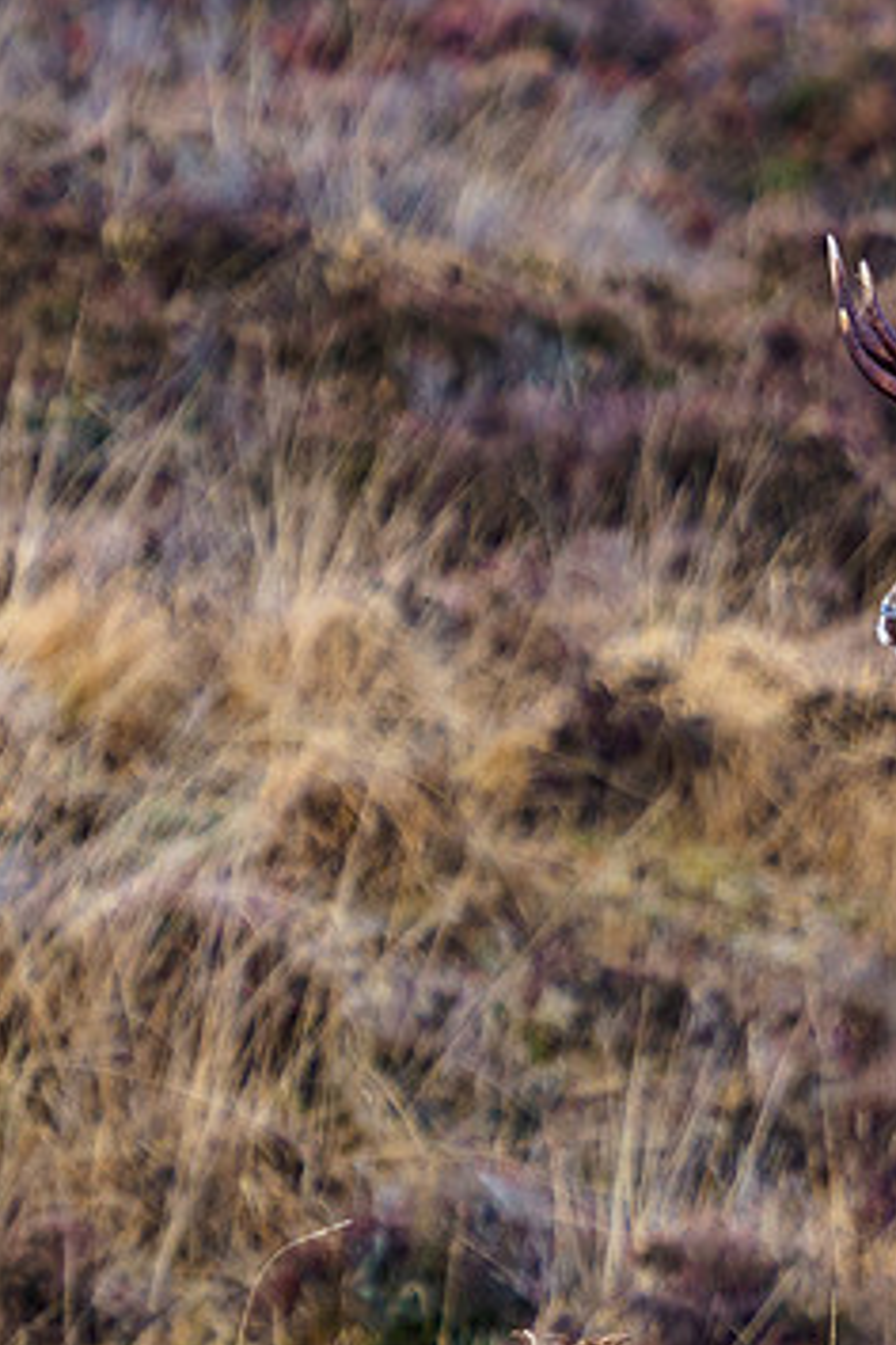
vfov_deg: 2.2
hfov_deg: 1.5
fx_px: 34755
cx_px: 1068
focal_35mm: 931
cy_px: 645
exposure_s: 1/200
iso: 1250
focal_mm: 250
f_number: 5.6
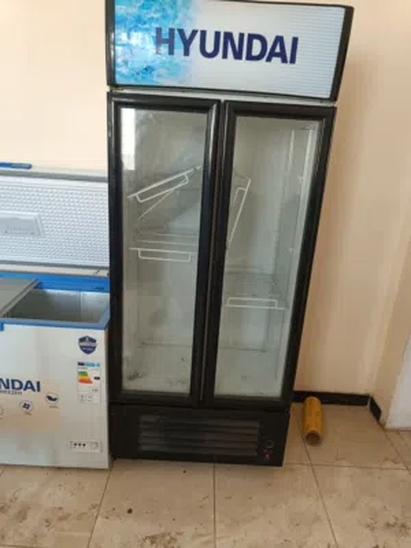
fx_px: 380
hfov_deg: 56.8
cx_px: 206
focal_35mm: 24
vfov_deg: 71.6
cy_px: 274
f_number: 1.88
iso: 667
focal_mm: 5.59
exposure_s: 1/33.3
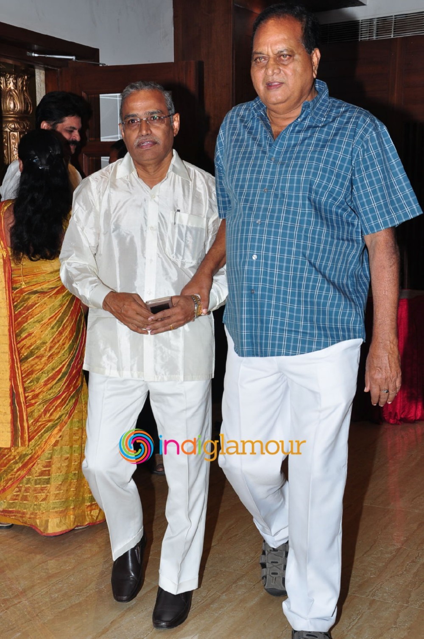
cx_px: 212
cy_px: 320
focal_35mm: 57
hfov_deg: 23.7
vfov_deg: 35.1
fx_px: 1010
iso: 400
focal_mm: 38
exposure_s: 1/125
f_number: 10
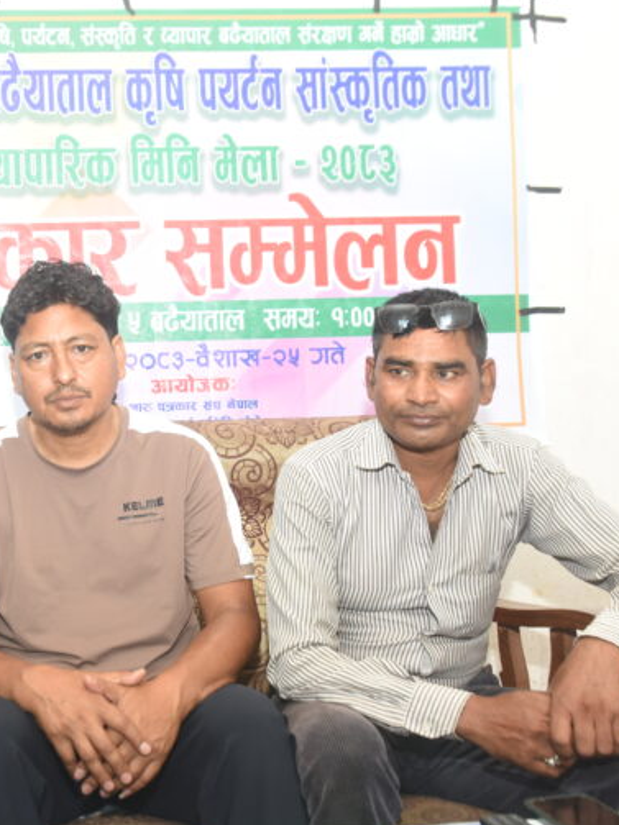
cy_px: 412
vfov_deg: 40.4
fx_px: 1121
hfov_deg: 29.6
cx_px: 59
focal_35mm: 47
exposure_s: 1/100
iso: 2000
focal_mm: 32
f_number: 7.1
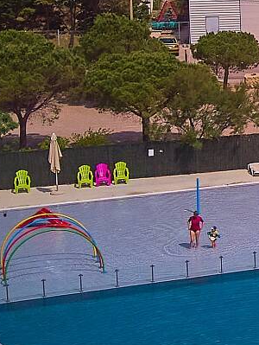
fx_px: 1225
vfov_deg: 15.8
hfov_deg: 10.6
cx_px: 595
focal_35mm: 123
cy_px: 38
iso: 100
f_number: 2.8
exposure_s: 1/3205
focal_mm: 4.5
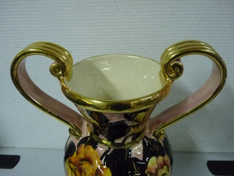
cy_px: 88
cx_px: 117
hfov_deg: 65.3
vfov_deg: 51.4
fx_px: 183
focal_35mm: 27
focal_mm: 4.8
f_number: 2.8
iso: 800
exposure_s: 1/40
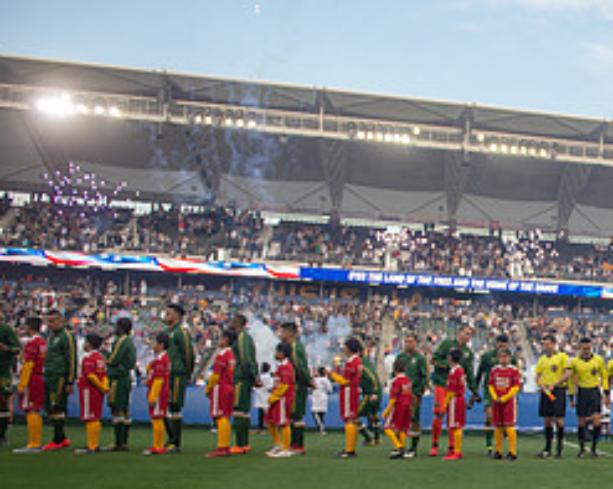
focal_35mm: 53
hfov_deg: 30.8
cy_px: 361
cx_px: 705
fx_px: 960
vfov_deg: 28.2
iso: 400
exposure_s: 1/1000
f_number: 2.8
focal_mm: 24
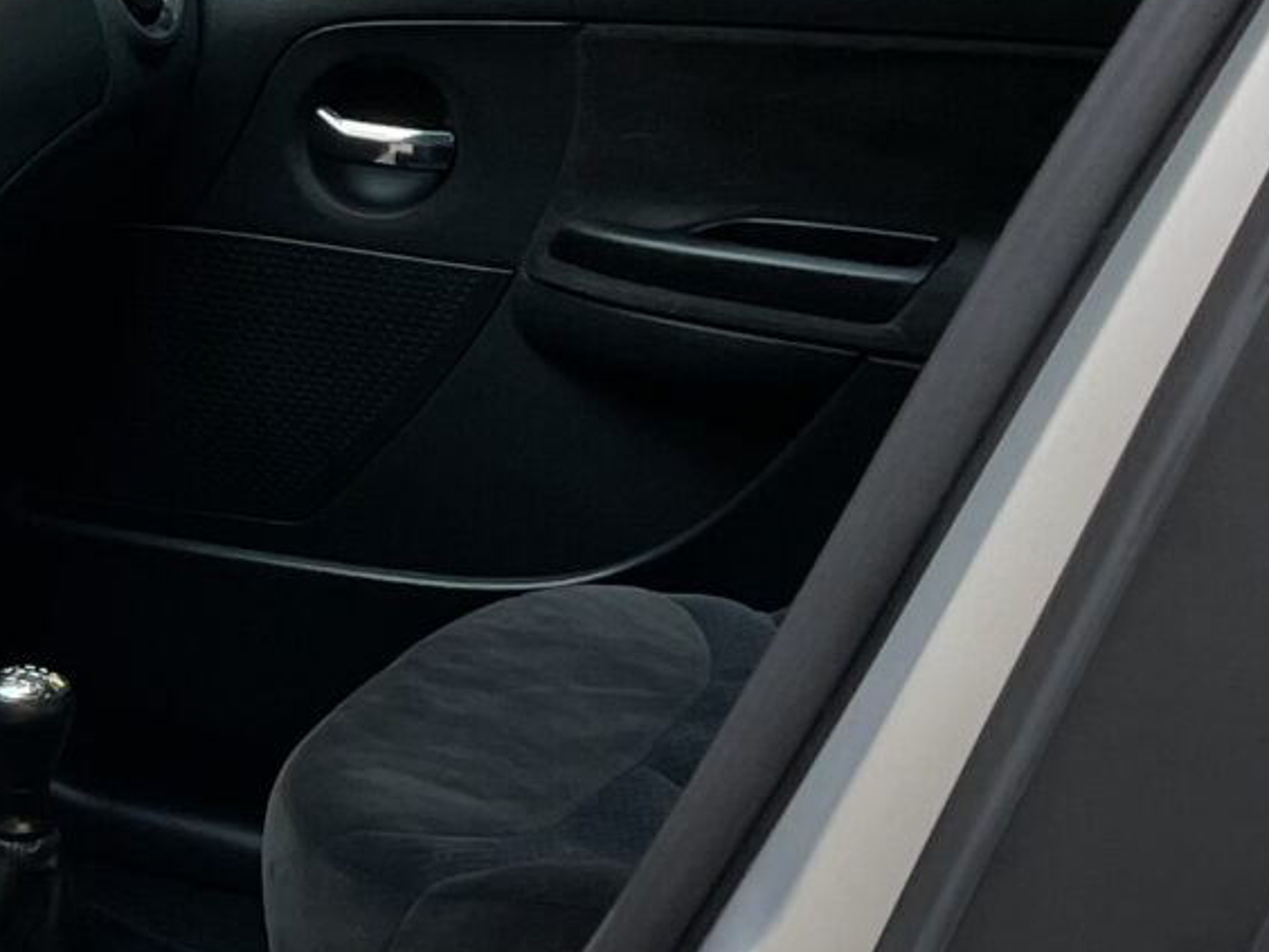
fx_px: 4326
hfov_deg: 14.1
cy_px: 977
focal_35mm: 118
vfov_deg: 12.4
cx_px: -1238
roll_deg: +0.7
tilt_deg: -28.8
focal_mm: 4.2
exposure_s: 1/121
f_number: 1.6
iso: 64
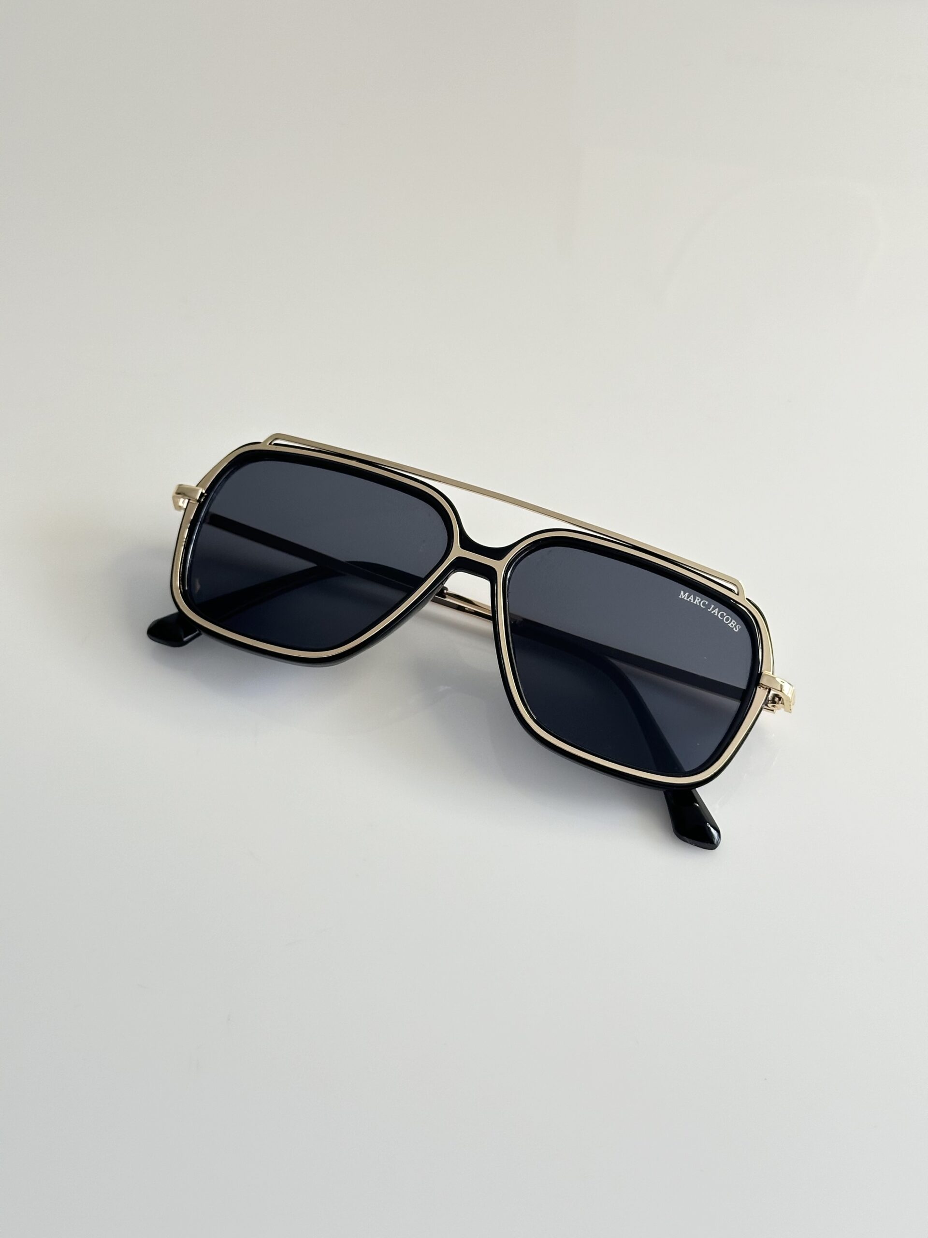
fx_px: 1716
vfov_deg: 39.7
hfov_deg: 30.3
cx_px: 464
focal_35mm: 48
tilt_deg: -54.7
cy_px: 619
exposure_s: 1/50
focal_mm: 6.86
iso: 50
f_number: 1.78
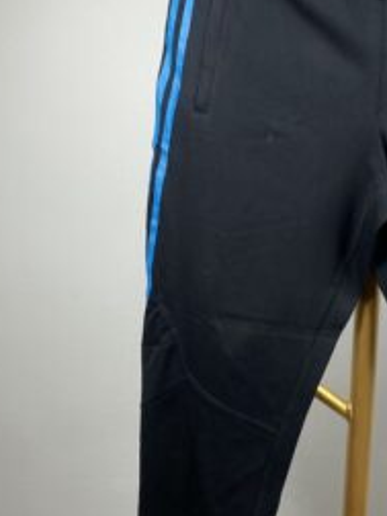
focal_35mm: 55
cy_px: 251
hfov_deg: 25.4
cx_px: 379
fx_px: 820
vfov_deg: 34.9
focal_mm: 4.25
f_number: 1.8
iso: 32
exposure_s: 1/110
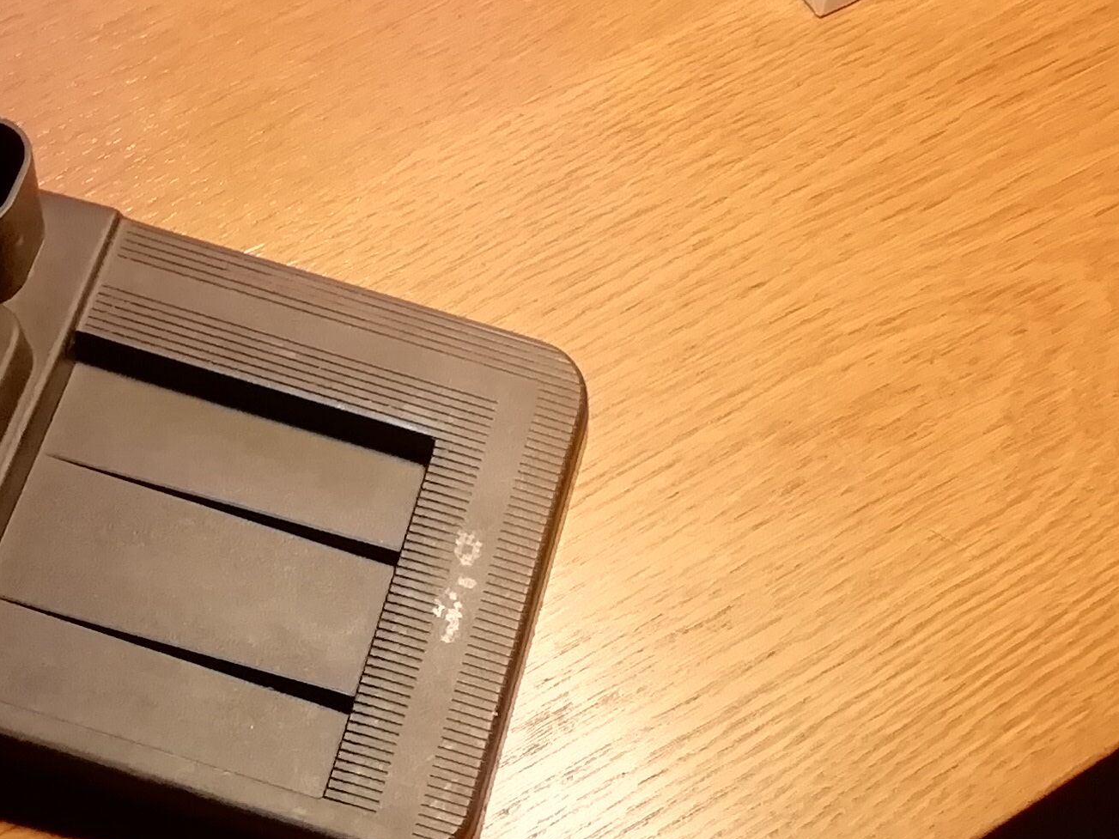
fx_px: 2683
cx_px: 563
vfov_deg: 17.3
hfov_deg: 23.6
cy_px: -38
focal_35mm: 83
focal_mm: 3.21
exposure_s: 1/33.3
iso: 160
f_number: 2.2
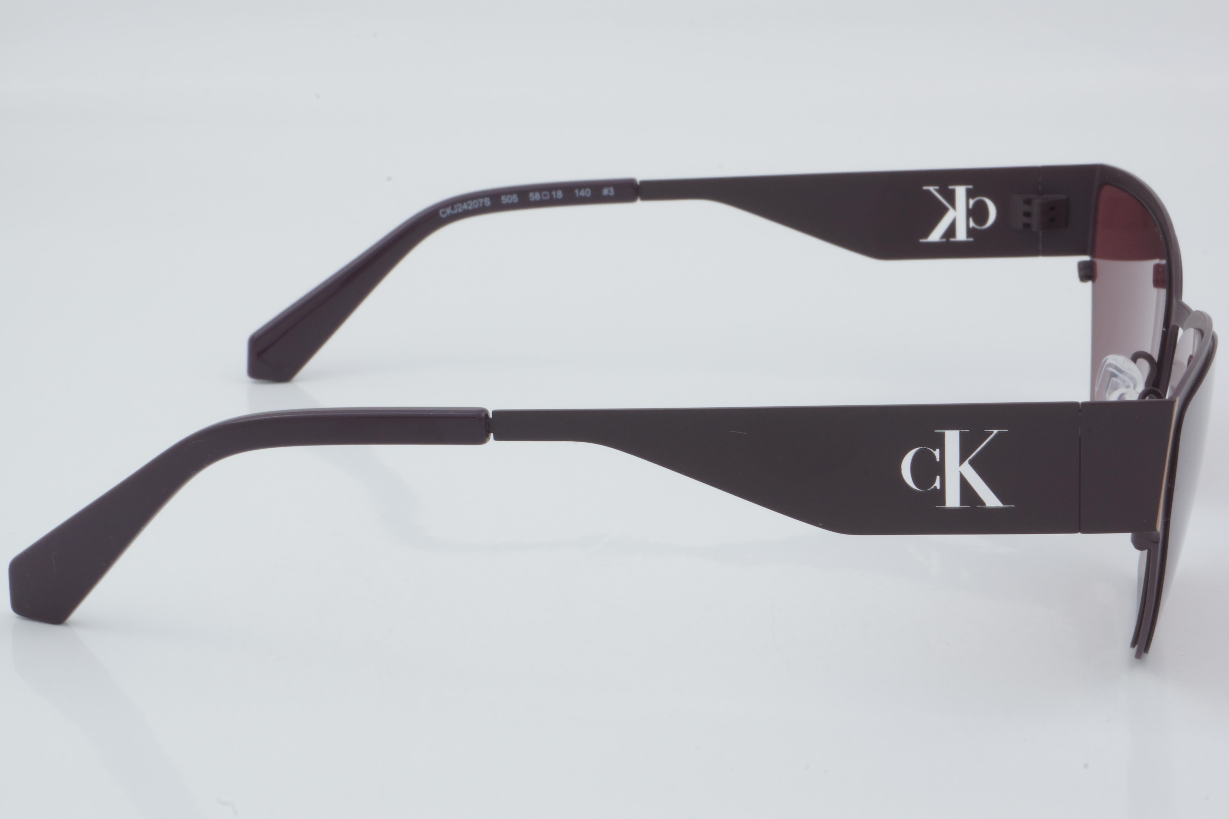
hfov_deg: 27.0
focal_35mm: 75
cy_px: 410
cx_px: 614
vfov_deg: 18.2
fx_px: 2560
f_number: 32
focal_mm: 50
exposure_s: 1/3
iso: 100
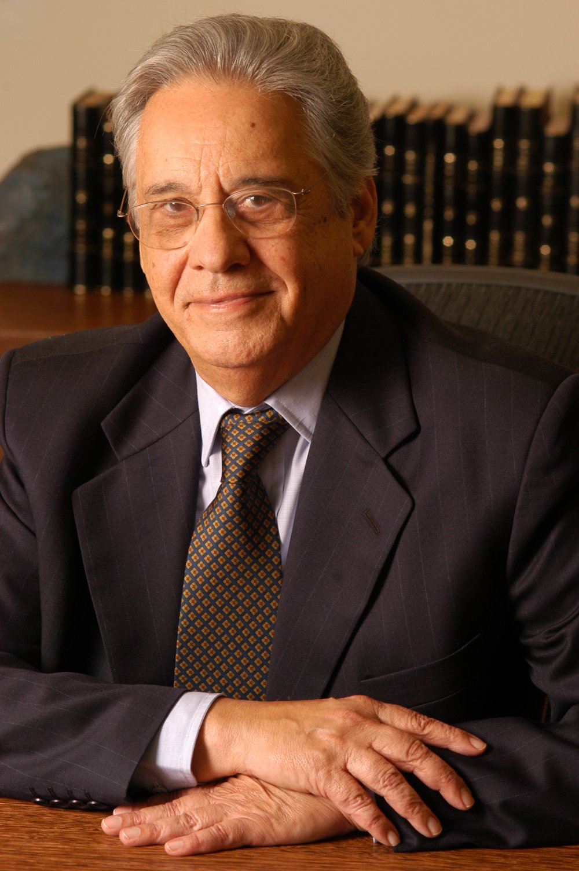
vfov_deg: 13.1
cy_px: 436
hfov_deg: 8.7
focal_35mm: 158
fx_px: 3806
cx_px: 290
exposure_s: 1/80
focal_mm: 105
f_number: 5
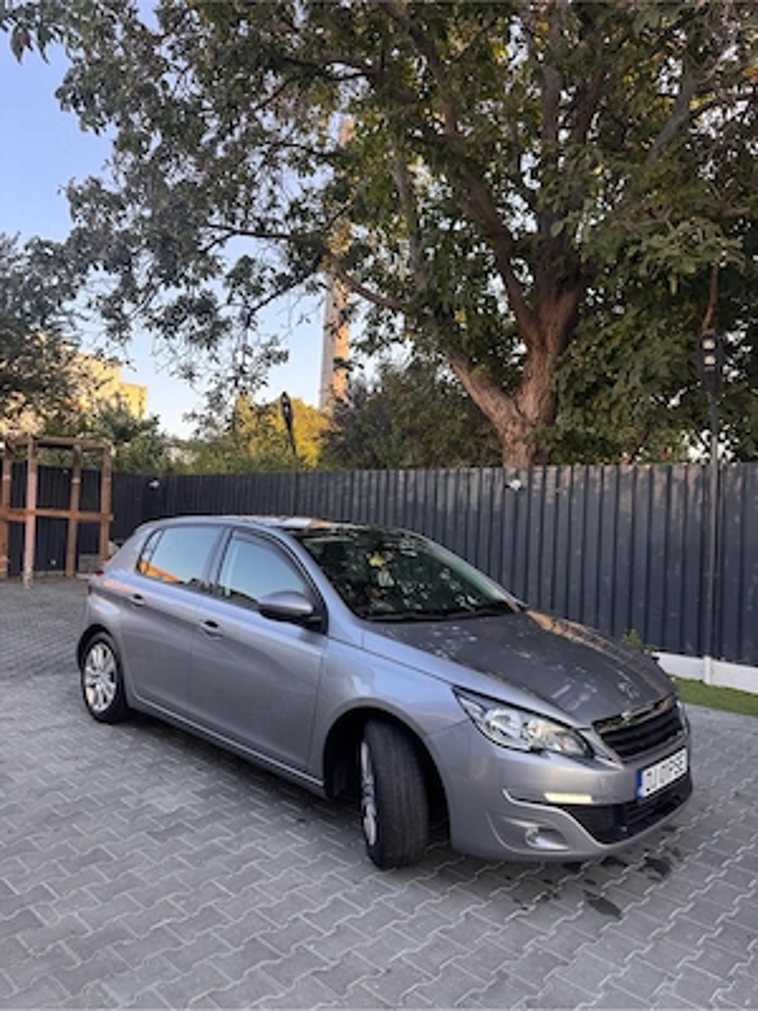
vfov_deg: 71.6
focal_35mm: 24
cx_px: 379
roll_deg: -3.4
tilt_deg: +3.4
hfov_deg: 56.8
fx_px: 701
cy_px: 506
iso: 80
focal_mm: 6.76
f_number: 1.78
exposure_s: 1/205
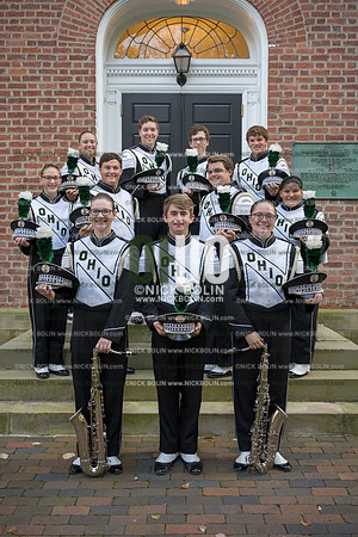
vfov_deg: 50.7
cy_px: 268
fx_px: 567
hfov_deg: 35.1
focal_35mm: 38
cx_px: 179
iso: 125
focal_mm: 38
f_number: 4
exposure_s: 1/40
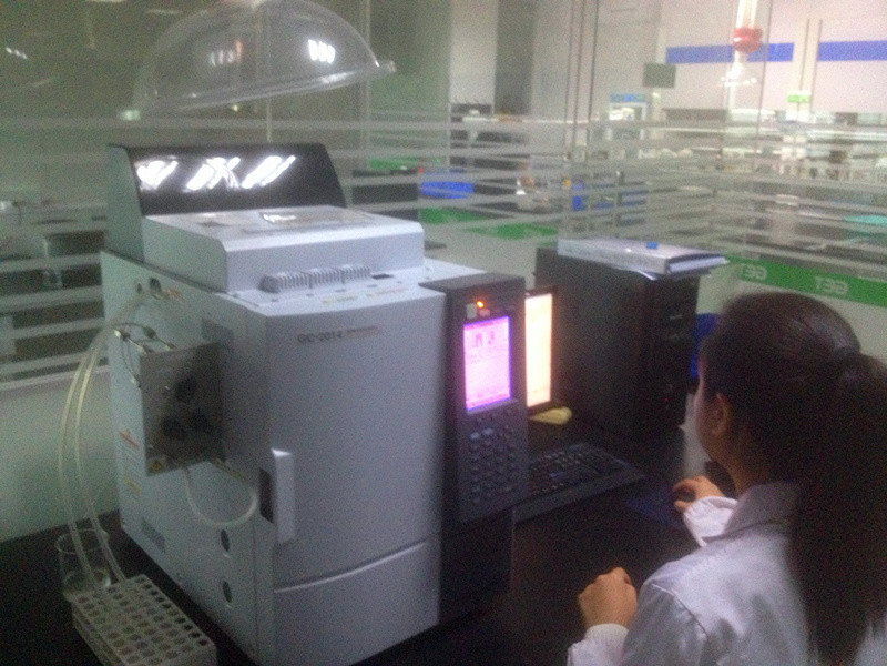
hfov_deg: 52.6
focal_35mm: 35
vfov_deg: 40.7
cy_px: 333
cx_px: 444
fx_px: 897
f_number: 2.4
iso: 400
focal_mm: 4.28
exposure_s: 1/20
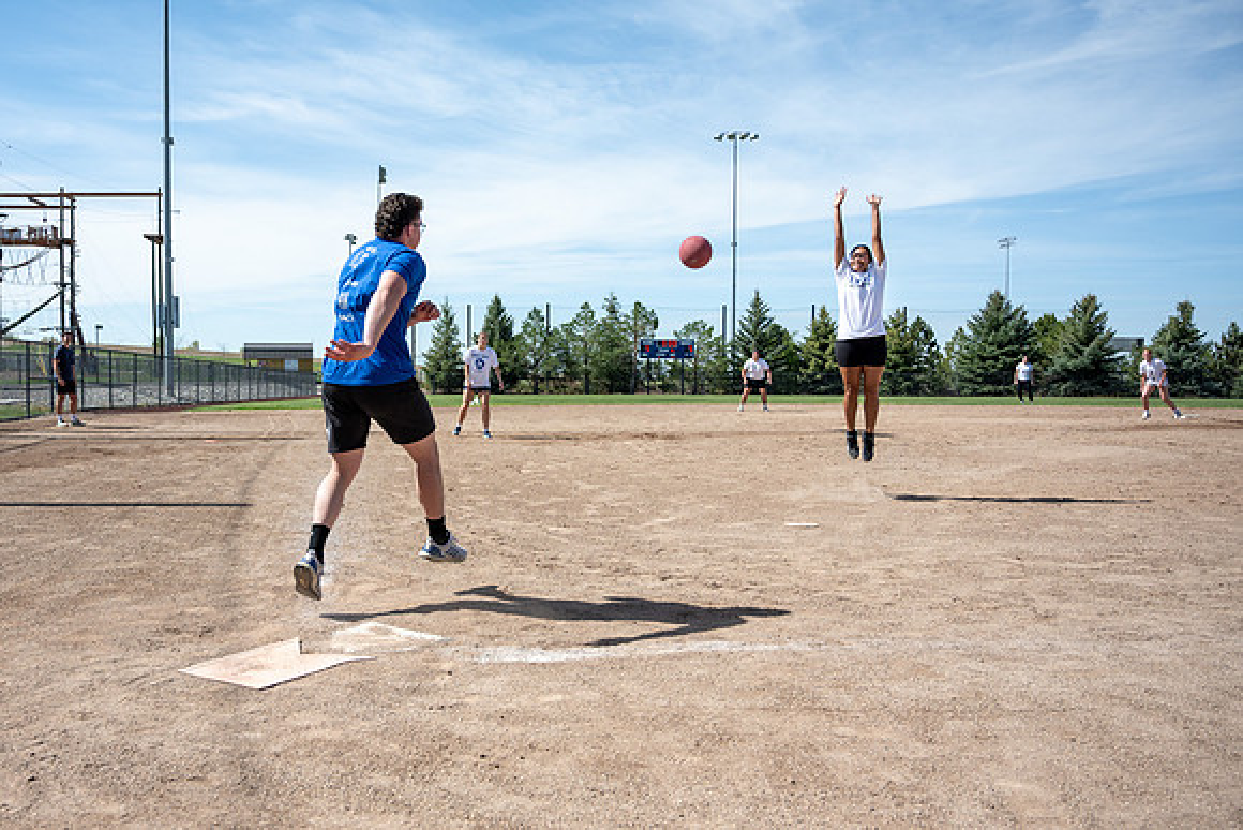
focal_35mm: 32
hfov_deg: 58.1
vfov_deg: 41.3
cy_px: 421
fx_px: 1101
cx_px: 463
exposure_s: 1/2000
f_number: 4
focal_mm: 24
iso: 100
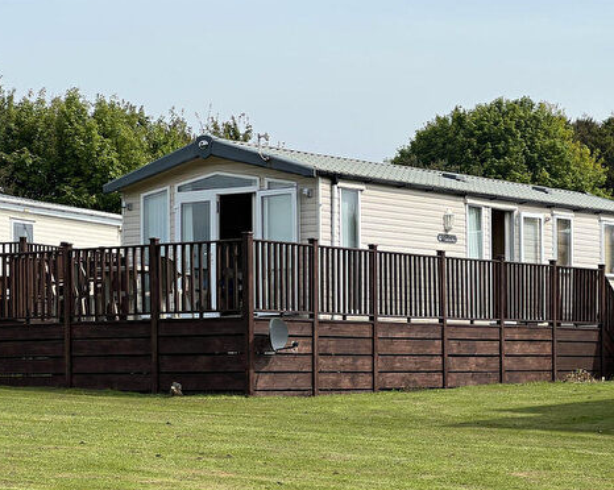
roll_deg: +0.2
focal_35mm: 113
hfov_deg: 17.0
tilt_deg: +2.8
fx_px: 2052
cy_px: 297
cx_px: 348
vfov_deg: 13.6
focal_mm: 9
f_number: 2.8
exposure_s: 1/717
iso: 32
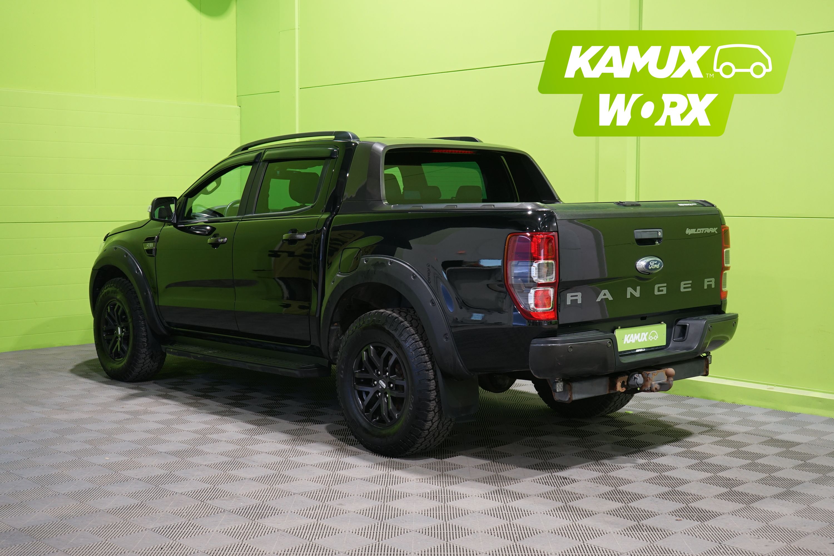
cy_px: 278
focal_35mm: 44
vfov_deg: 30.5
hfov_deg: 44.5
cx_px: 417
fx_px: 1019
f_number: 7.1
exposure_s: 1/10
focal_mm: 44
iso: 640
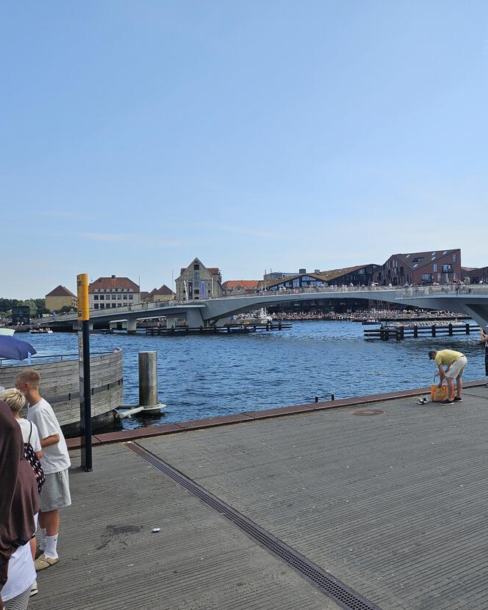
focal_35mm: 31
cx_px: 359
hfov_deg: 45.7
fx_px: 560
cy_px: 301
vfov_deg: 57.2
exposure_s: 1/2686
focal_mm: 5.4
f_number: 1.8
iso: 25
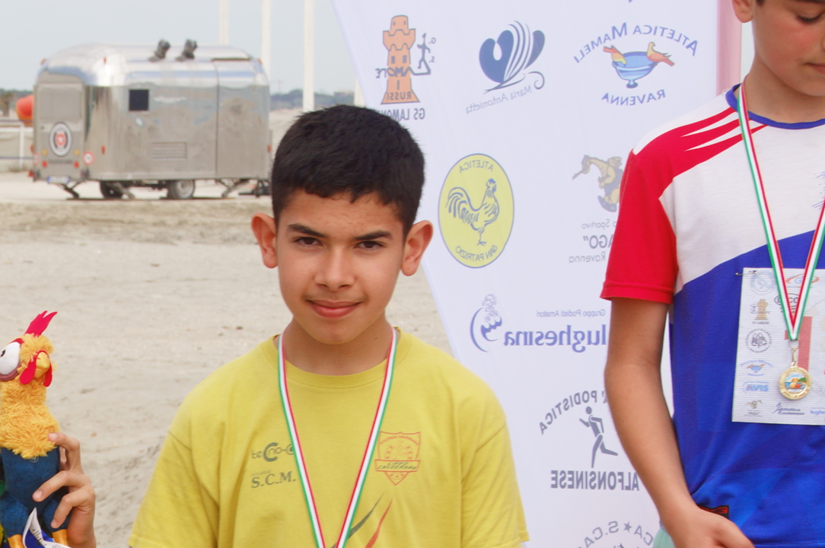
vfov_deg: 7.3
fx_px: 4289
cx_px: -33
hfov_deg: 10.9
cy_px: 629
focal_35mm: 187
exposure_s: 1/125
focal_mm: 45
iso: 100
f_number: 9
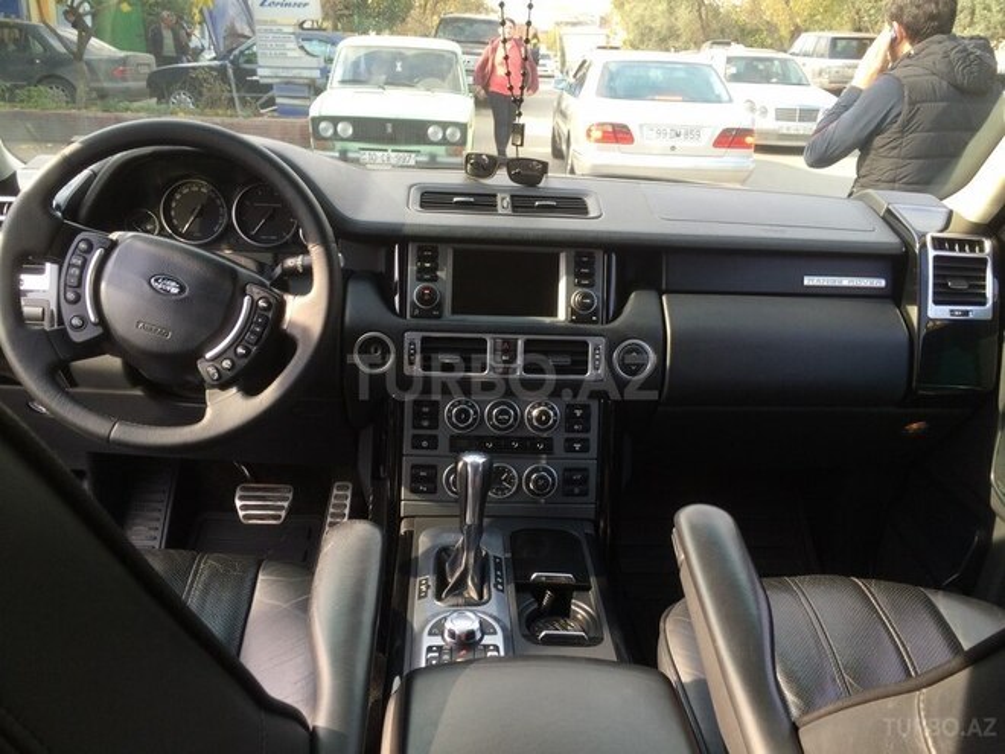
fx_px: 842
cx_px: 502
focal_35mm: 29
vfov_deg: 48.2
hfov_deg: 61.7
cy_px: 377
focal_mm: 4.15
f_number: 2.2
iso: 32
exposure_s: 1/158
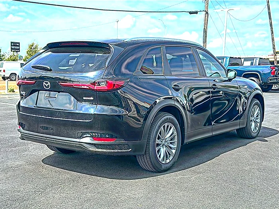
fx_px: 330
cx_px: 140
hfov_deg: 45.8
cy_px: 104
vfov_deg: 35.1
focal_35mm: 41
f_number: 1.78
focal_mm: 6.86
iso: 80
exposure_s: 1/2075
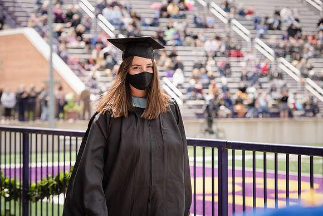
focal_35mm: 130
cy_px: 108
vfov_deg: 10.6
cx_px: 162
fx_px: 1167
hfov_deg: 15.8
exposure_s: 1/500
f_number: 5.6
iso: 400
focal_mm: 130
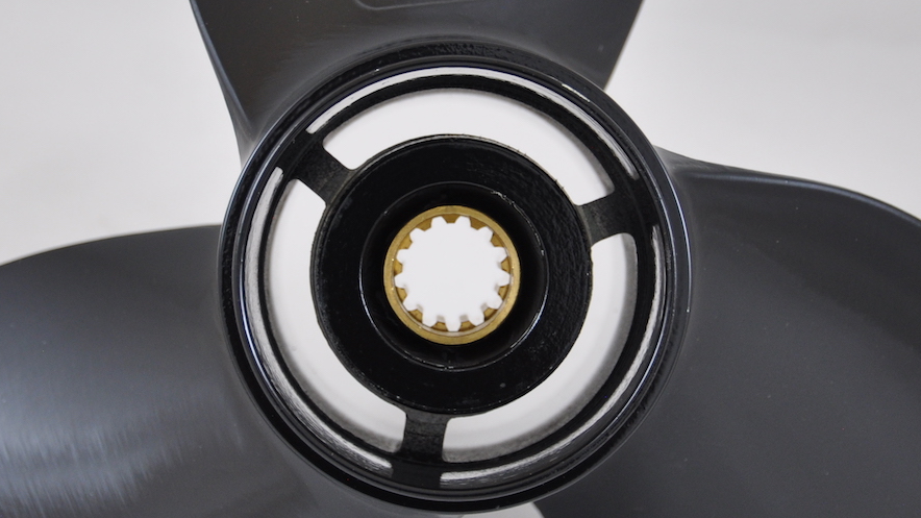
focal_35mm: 125
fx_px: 3052
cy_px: 168
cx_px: 449
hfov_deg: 17.2
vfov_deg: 9.7
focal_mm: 40
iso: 400
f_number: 5
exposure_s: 1/25
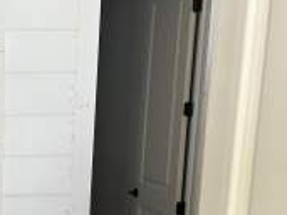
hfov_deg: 24.1
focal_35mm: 73
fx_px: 605
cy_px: 235
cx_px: -62
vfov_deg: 19.3
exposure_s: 1/105
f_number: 1.5
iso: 125
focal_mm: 5.7
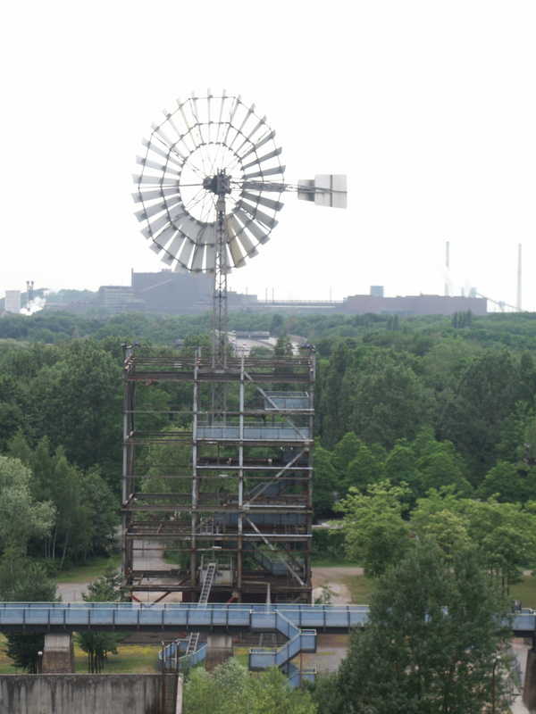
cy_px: 357
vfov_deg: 17.3
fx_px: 2354
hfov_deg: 13.0
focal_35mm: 114
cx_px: 268
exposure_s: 1/125
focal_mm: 28.23
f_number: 5.6
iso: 100
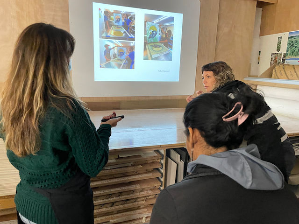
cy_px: 112
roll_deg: -1.2
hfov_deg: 67.3
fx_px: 225
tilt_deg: -11.6
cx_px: 150
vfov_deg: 53.1
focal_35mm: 26
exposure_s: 1/60
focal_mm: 4.2
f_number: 1.6
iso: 320
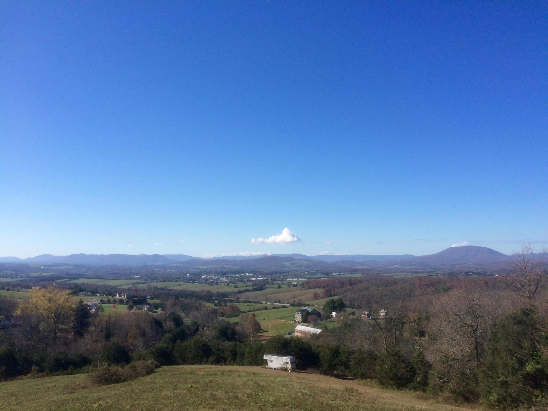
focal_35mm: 29
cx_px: 274
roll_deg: +0.4
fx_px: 459
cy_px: 206
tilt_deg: +5.2
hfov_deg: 61.7
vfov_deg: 48.2
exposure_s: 1/2283
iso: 32
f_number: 2.2
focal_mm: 4.15
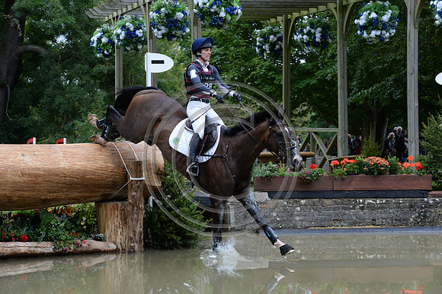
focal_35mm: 130
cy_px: 147
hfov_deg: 15.8
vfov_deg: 10.5
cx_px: 221
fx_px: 1595
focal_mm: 130
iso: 2000
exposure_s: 1/1000
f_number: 8
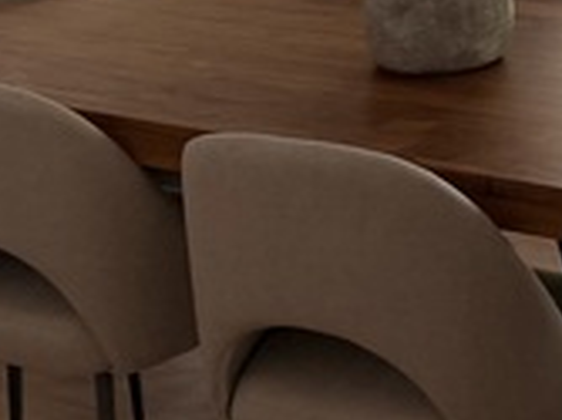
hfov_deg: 18.9
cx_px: 745
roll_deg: +1.0
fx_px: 1557
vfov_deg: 14.3
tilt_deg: -3.0
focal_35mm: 96
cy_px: -232
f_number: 1.78
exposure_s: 1/60
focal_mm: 6.76
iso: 250
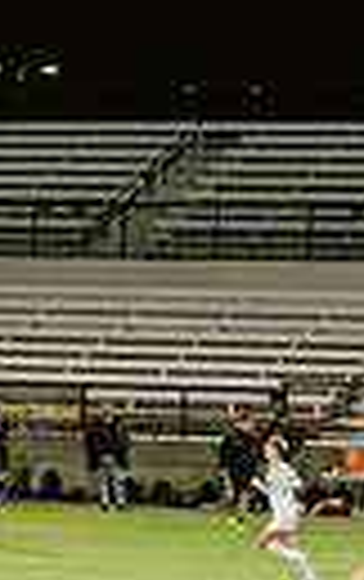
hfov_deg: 3.9
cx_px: -935
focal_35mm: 321
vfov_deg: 6.5
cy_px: 483
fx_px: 5078
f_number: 4
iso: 2000
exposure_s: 1/160
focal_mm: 70
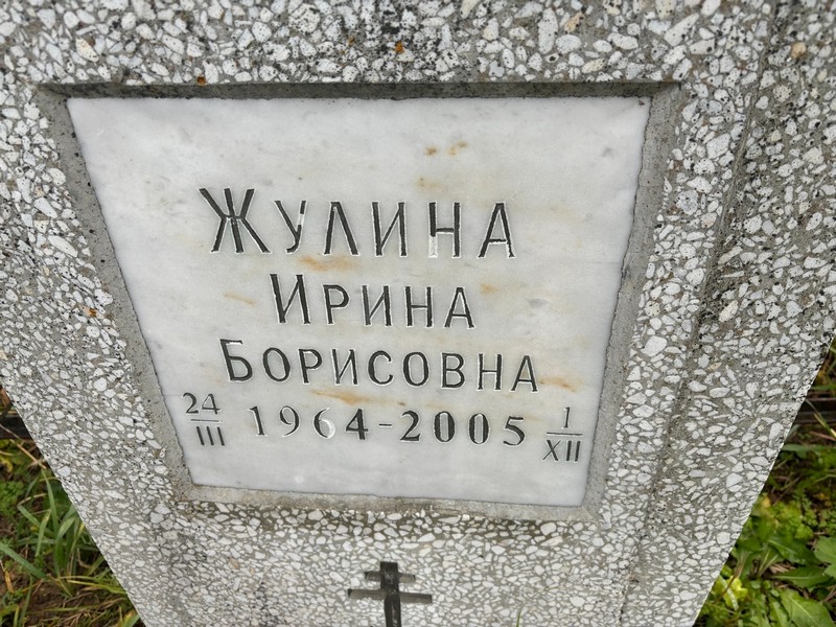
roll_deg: +2.1
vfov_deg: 53.1
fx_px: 628
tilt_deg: -36.6
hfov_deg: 67.3
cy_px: 314
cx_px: 418
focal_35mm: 26
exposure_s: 1/135
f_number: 1.6
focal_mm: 5.96
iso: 32
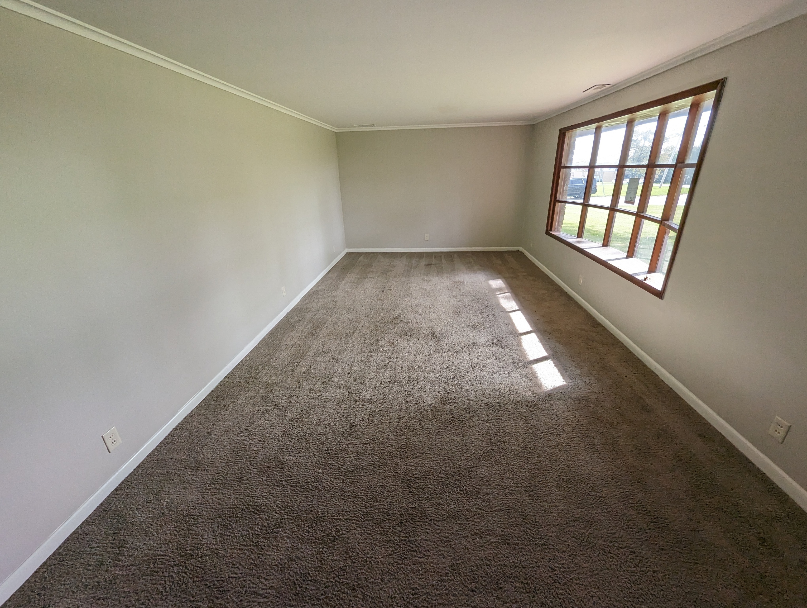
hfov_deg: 106.1
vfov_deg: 90.1
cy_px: 304
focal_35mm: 13
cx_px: 404
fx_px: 303
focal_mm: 1.95
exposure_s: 1/139
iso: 70
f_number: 2.2
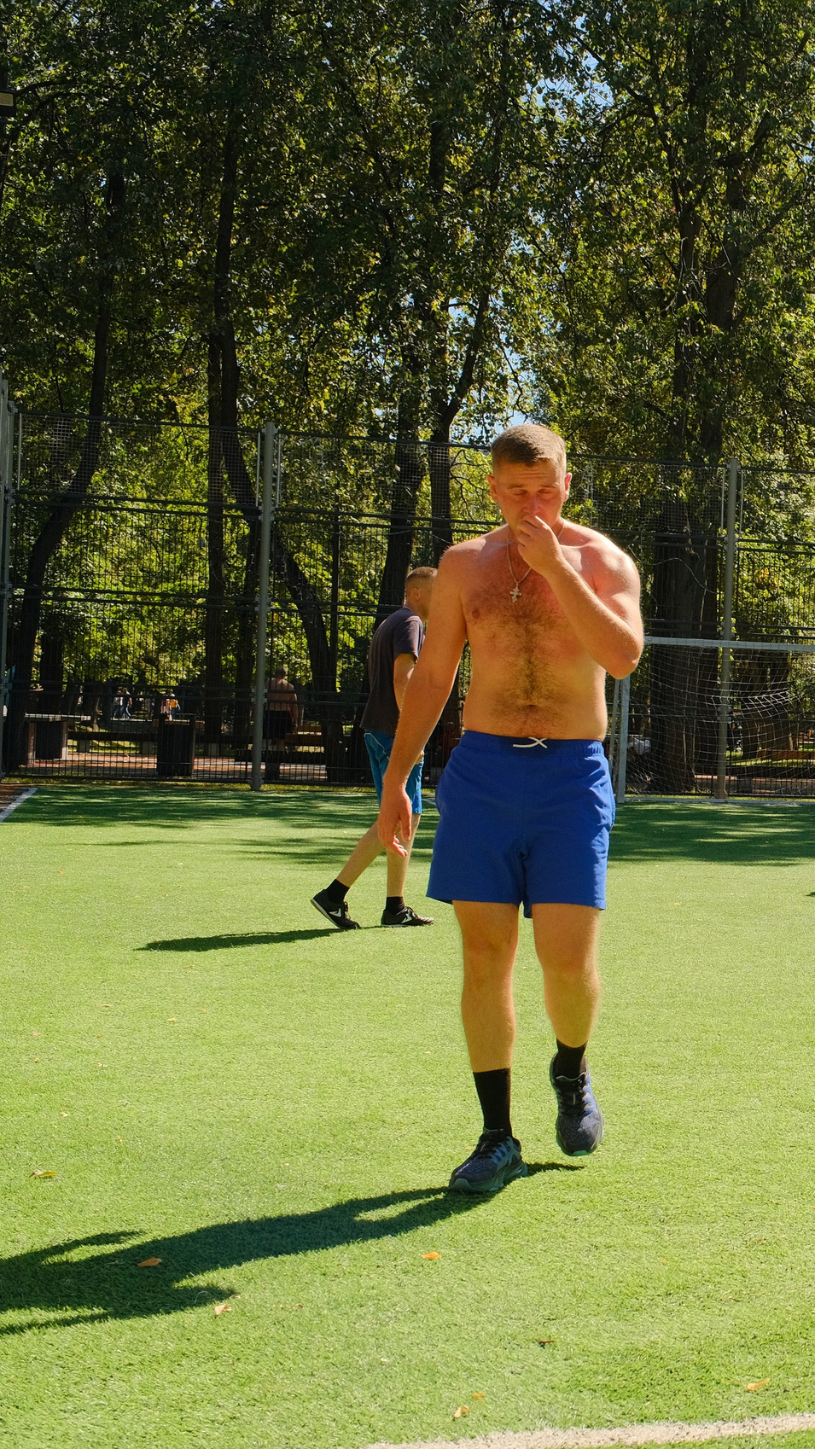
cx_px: 1016
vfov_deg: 34.9
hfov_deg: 18.8
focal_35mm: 60
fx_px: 2305
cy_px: 727
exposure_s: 1/800
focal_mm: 25.4
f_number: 6.4
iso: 640
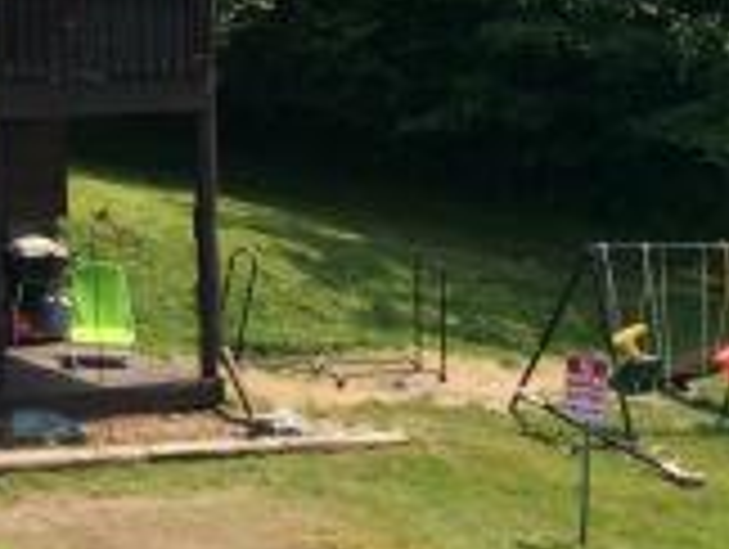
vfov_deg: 13.8
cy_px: -148
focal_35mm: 104
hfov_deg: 16.2
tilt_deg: +0.8
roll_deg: +0.1
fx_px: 2193
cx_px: -554
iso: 32
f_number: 2.2
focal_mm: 4.15
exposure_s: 1/1325
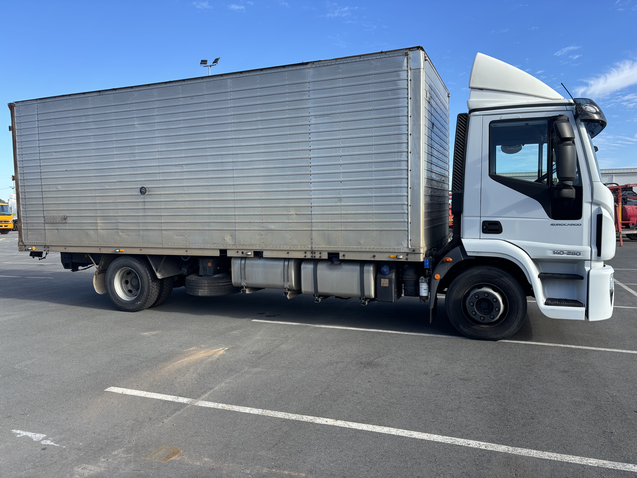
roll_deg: +0.6
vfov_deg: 53.1
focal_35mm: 26
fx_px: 478
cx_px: 318
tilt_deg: -5.3
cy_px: 239
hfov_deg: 67.3
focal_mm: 5.96
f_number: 1.6
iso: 50
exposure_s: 1/1263
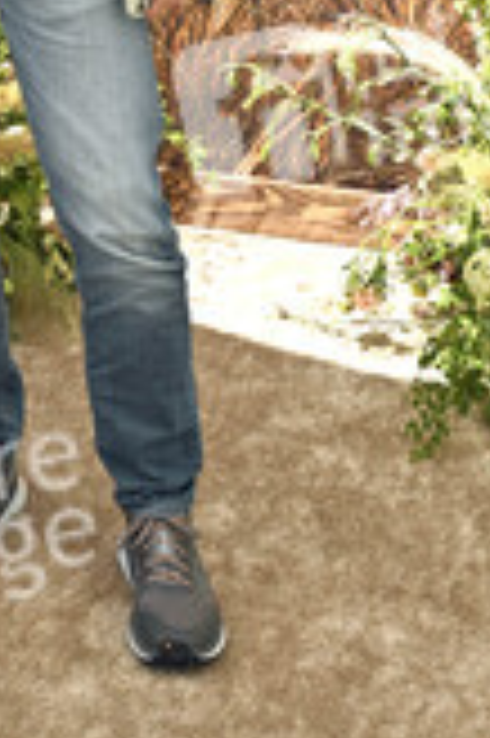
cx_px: -4
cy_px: -135
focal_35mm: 88
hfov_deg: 15.2
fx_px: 1800
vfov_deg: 21.6
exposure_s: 1/320
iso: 200
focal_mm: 36
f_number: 8
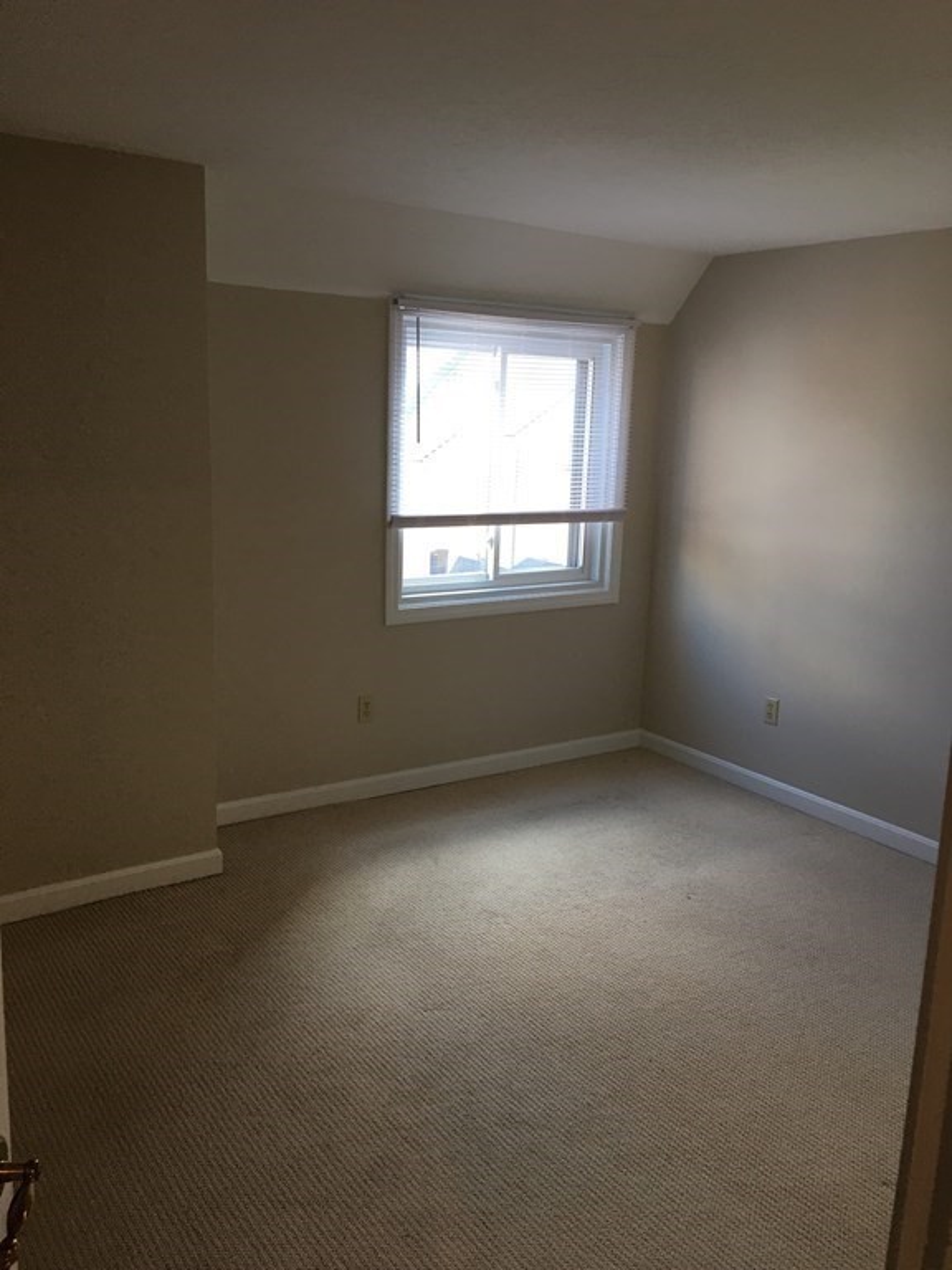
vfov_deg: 61.7
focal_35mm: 29
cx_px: 476
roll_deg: -2.6
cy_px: 635
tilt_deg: -12.1
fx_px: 1063
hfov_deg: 48.2
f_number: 2.2
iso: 32
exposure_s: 1/30
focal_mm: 4.15
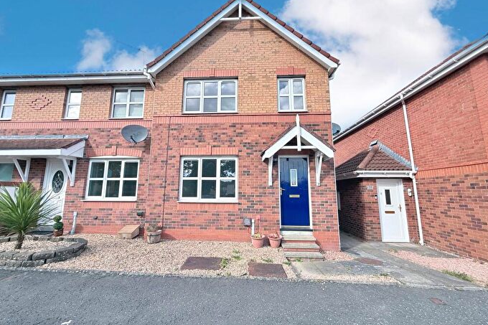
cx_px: 240
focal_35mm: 15
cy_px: 161
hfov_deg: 100.4
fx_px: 203
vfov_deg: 77.3
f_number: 2.2
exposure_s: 1/701
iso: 50
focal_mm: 2.22
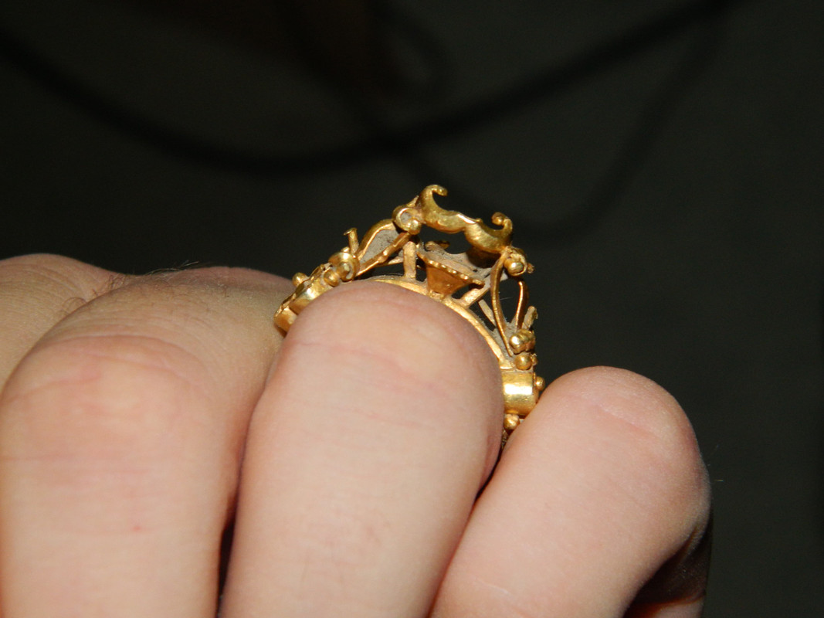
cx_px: 412
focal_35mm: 103
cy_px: 309
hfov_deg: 19.1
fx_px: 2452
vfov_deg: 14.4
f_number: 12.6
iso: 200
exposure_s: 1/60
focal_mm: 18.6
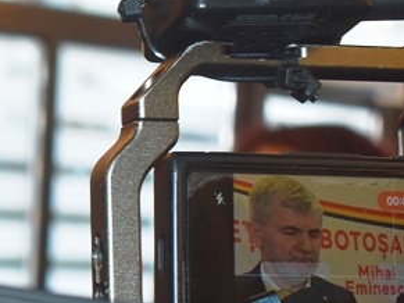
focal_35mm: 137
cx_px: -389
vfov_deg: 10.8
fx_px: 1598
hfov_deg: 12.7
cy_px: 272
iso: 250
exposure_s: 1/125
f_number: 3.5
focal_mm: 18
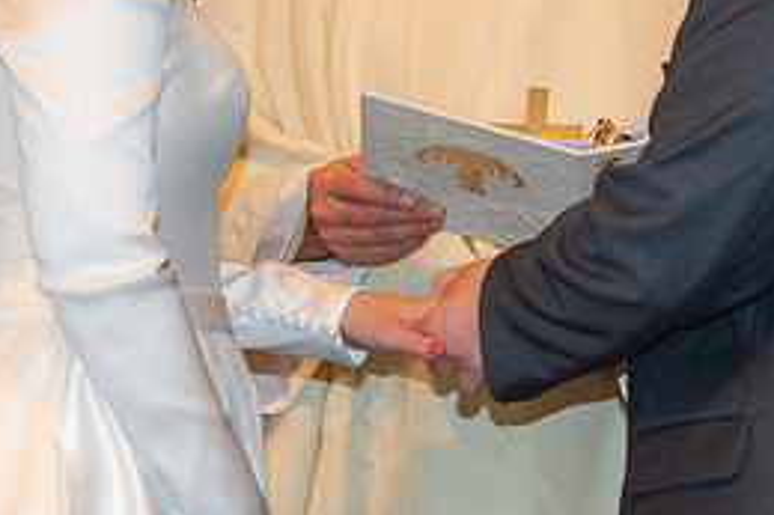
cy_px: 119
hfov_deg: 6.8
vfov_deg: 4.6
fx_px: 6467
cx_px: 691
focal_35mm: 301
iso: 1600
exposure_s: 1/100
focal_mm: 135
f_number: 7.1
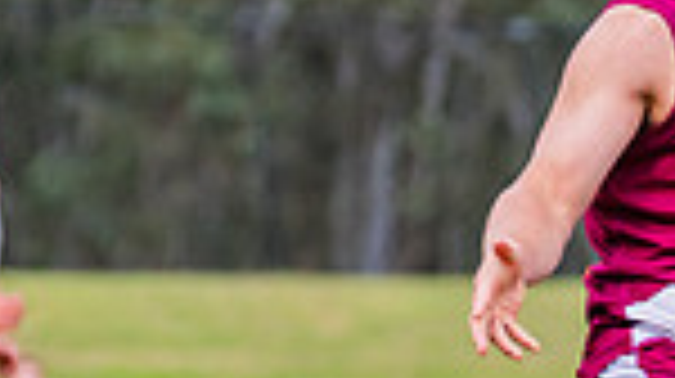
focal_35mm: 944
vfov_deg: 1.3
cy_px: 487
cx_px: 741
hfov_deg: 2.3
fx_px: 16878
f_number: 5.6
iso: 800
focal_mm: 220
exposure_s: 1/1250
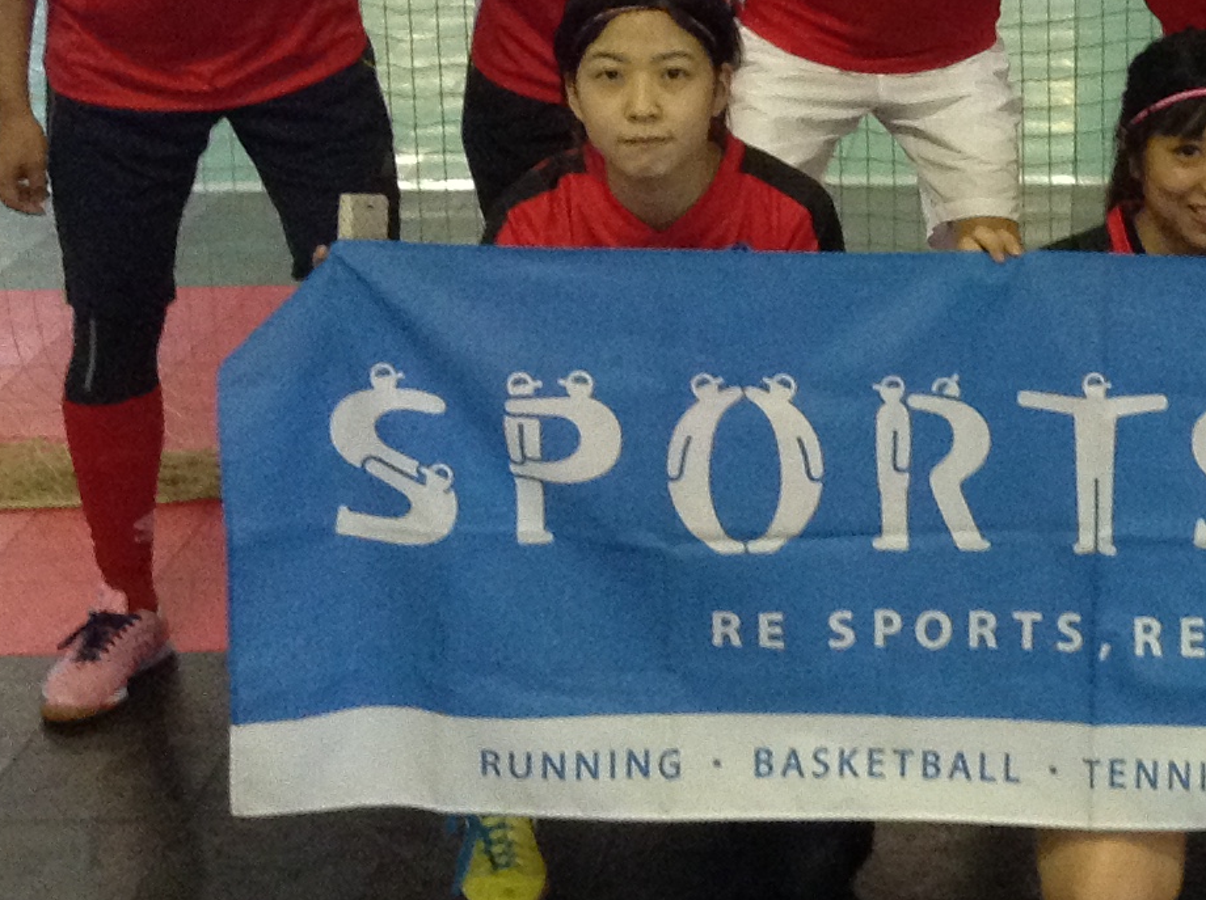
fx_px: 3235
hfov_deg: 20.5
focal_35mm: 93
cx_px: 1189
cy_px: 181
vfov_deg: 15.7
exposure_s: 1/24
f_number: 2.4
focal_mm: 3.3
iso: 200
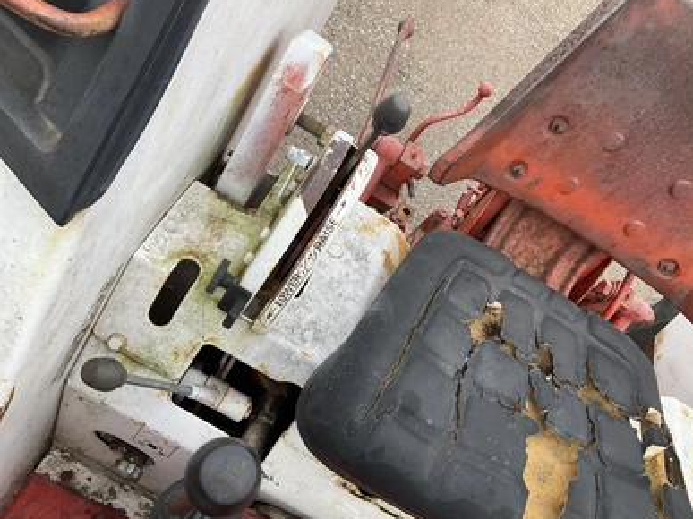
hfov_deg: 60.0
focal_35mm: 30
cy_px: 258
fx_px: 600
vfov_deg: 46.8
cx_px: 356
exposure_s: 1/606
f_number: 1.8
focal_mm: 3
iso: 25
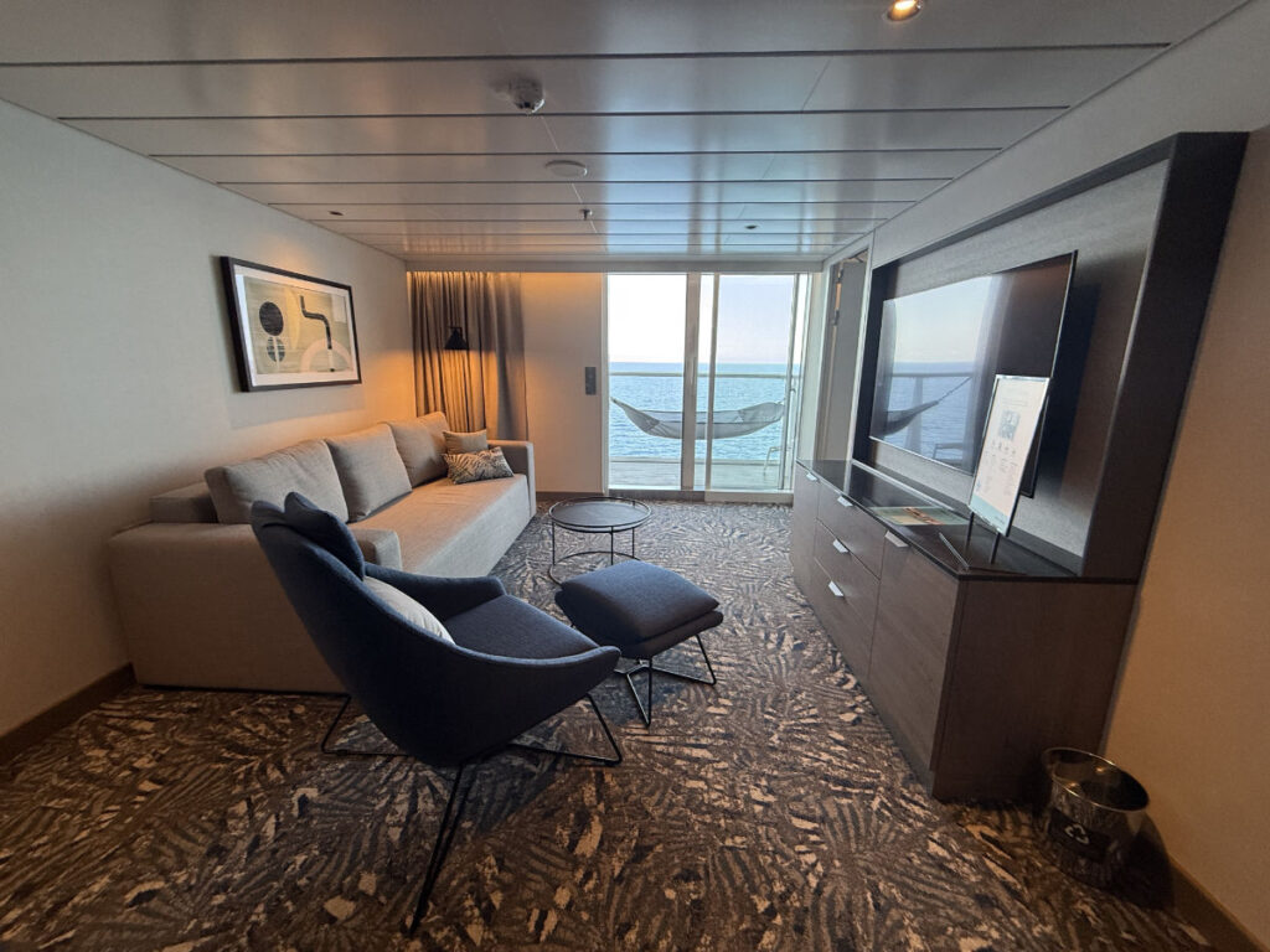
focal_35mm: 14
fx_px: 514
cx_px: 635
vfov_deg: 85.7
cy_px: 476
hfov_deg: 102.1
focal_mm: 2.2
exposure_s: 1/150
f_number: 2.2
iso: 100
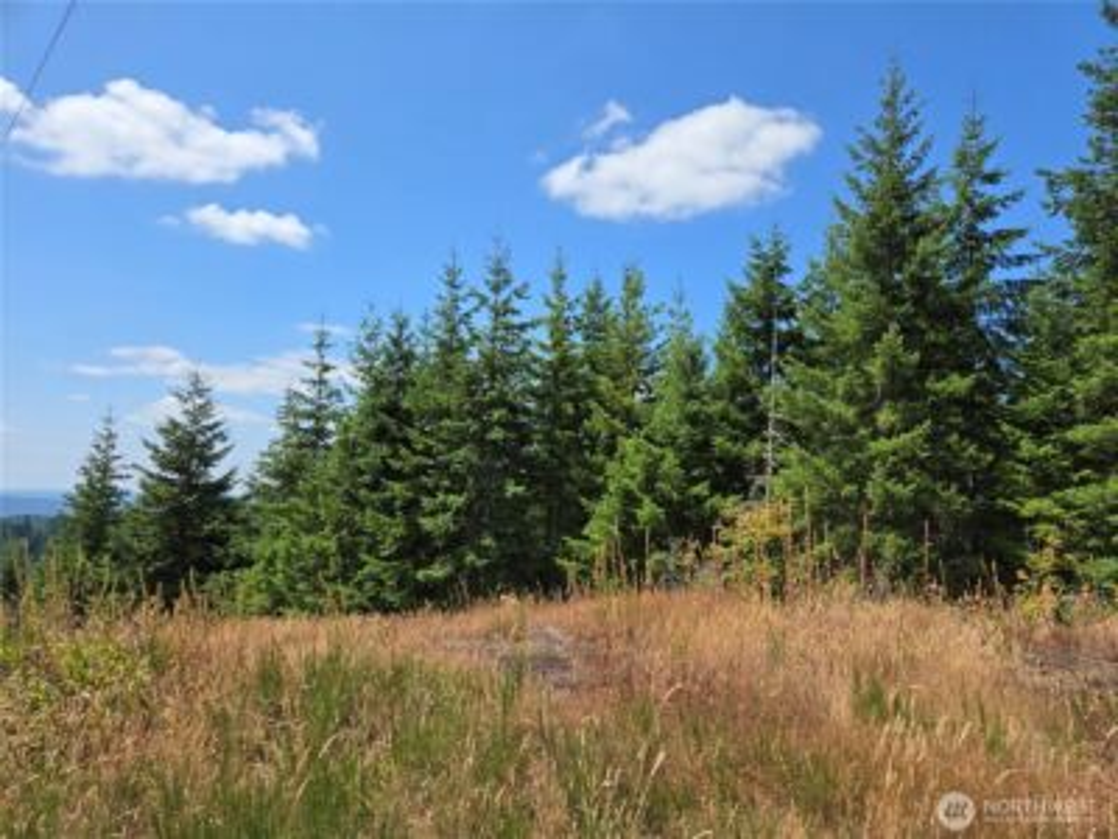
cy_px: 420
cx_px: 559
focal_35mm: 23
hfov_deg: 73.9
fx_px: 743
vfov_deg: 58.9
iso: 25
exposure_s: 1/1695
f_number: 1.8
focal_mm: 5.4
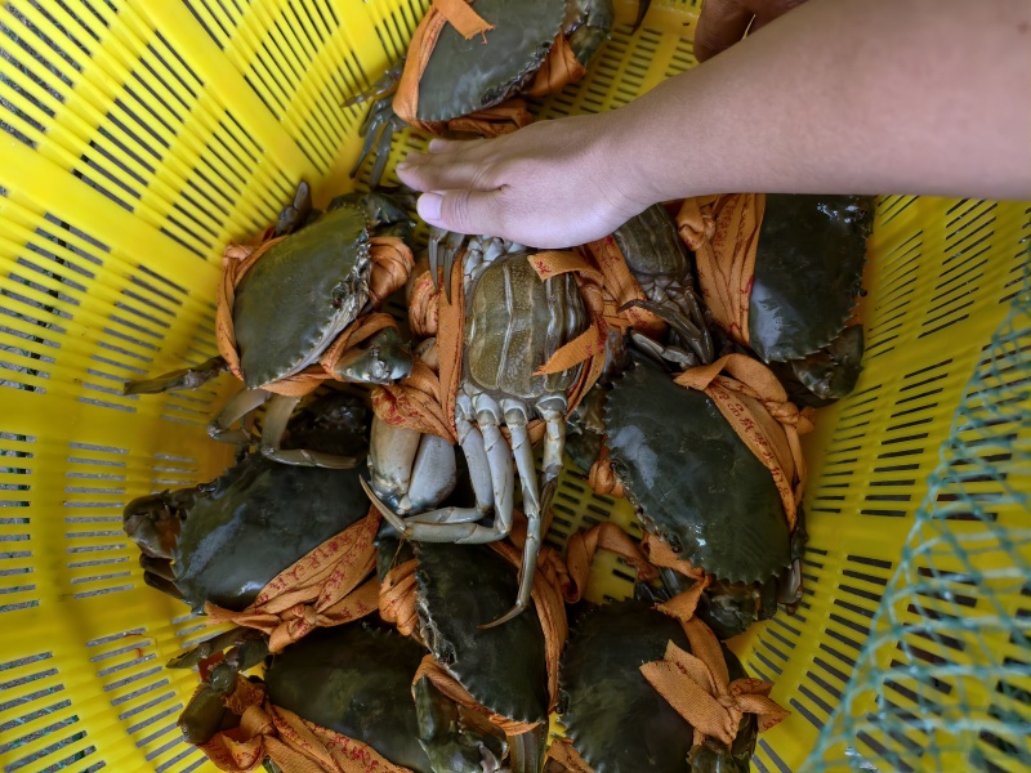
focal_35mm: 23
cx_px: 516
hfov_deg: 73.9
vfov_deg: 58.9
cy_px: 386
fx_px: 685
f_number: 1.57
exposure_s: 1/970
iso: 1135
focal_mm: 6.54
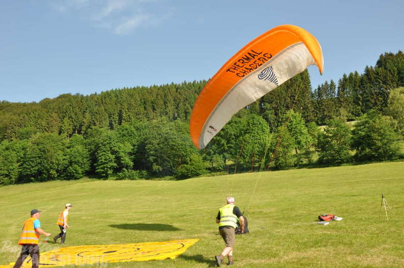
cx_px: 202
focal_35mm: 42
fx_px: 471
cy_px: 134
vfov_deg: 31.8
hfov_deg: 46.4
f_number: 11
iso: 200
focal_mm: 28
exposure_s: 1/125
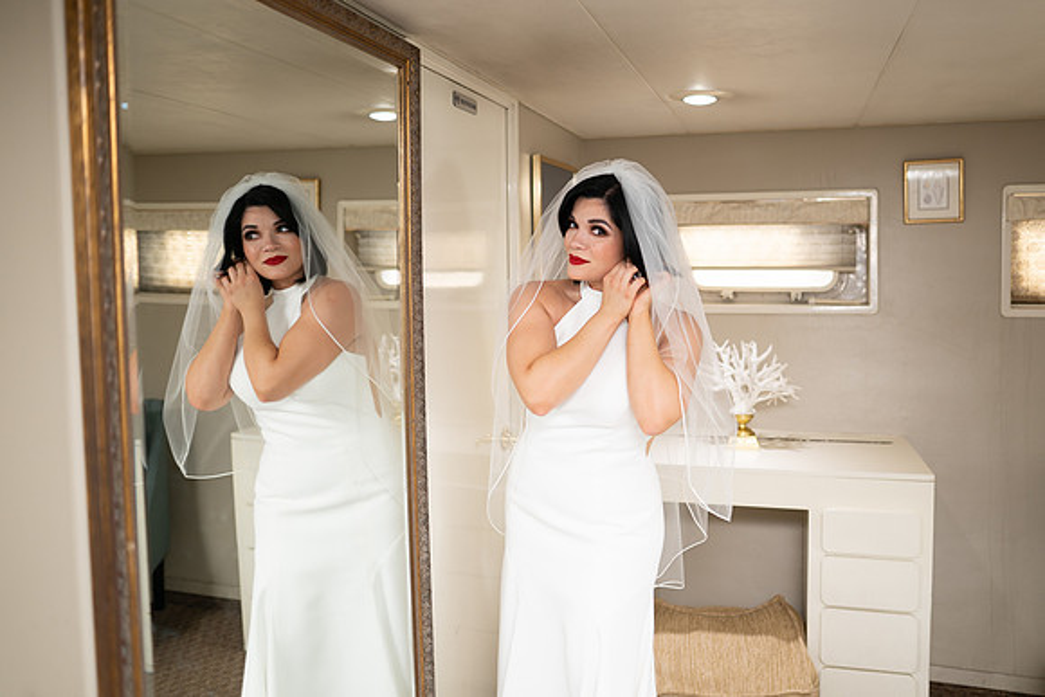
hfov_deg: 68.1
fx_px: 770
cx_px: 577
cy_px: 312
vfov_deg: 48.6
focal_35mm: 27
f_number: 1.4
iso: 250
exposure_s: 1/400
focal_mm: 24
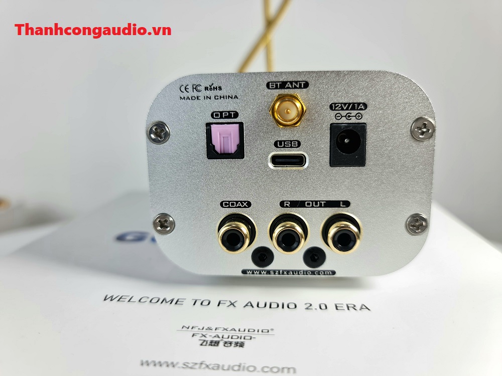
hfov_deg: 69.4
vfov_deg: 54.9
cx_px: 251
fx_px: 363
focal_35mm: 25
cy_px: 188
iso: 50
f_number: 1.8
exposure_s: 1/116
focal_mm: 7
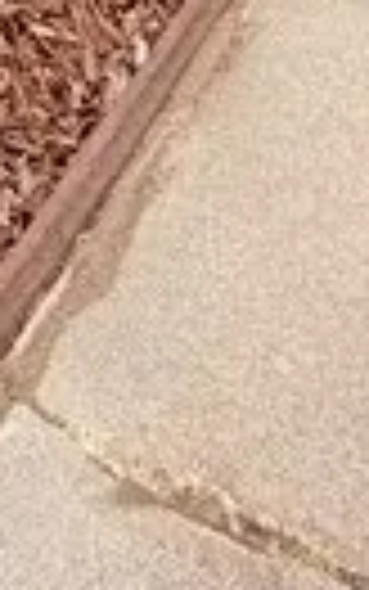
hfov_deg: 10.7
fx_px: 1864
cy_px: -1067
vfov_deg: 11.8
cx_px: -274
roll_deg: -0.8
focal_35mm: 116
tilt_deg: -3.5
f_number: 2.2
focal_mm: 2.22
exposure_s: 1/770
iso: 25
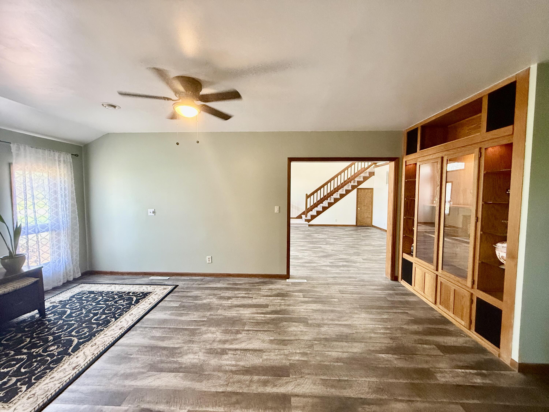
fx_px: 222
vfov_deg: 85.7
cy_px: 206
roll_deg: -0.5
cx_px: 274
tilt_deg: -3.4
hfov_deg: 102.1
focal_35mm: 14
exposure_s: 1/60
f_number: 2.2
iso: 500
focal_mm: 2.22
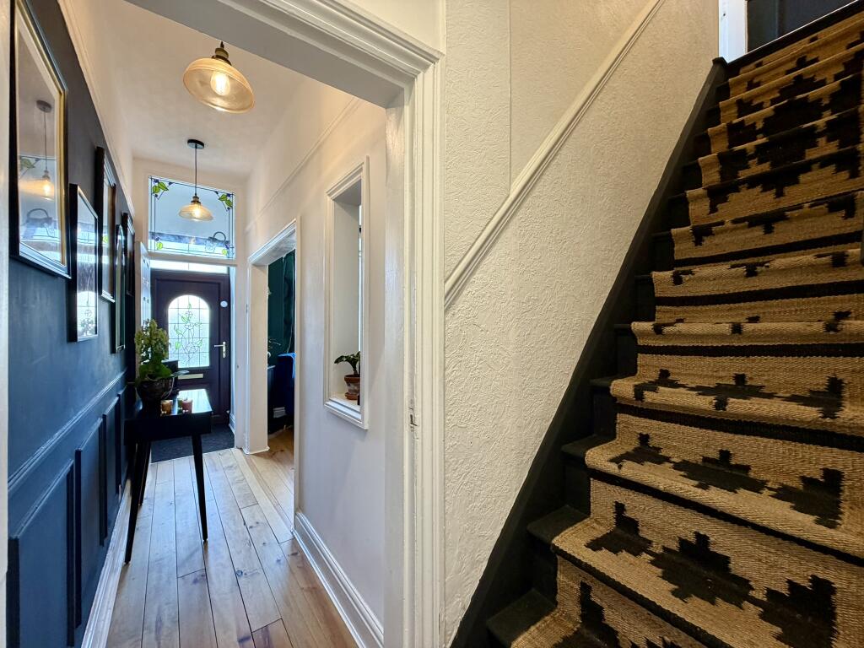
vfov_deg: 85.7
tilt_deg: -0.6
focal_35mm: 14
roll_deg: +0.3
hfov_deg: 102.1
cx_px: 432
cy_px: 324
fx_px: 349
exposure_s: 1/50
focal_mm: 2.22
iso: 200
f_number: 2.2
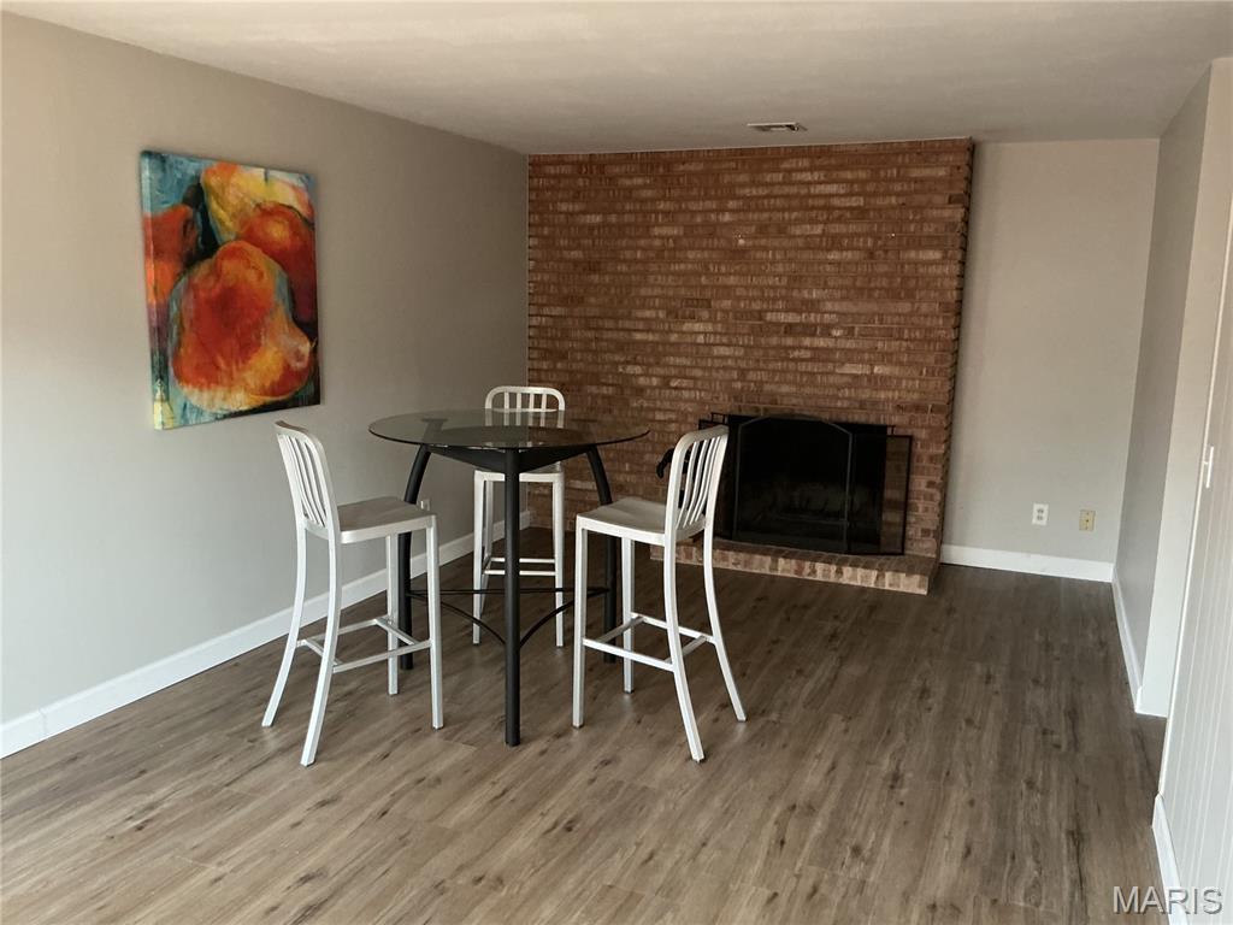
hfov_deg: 61.7
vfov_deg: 48.2
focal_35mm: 29
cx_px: 616
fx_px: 1033
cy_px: 462
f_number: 1.8
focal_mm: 3
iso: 200
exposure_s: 1/40
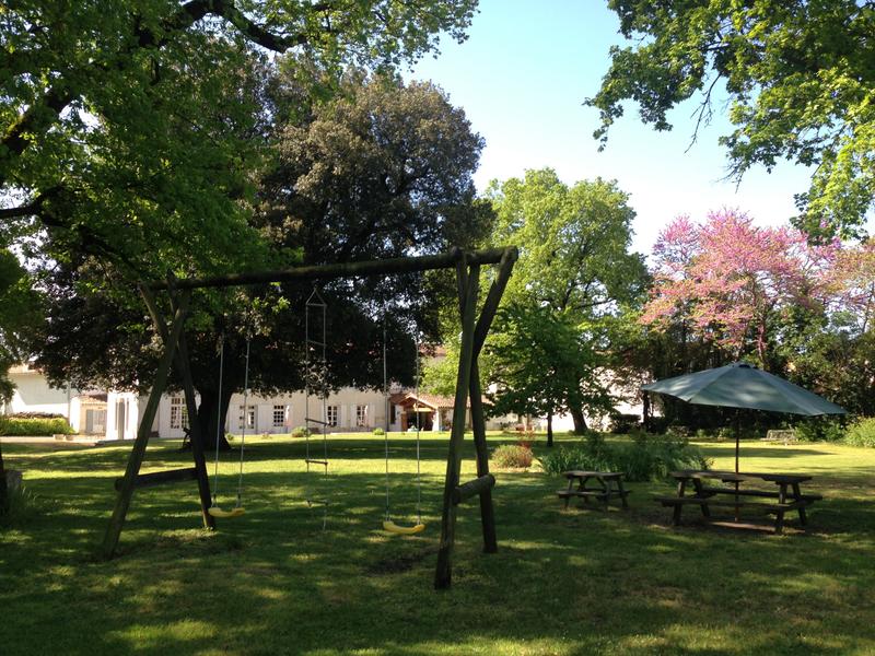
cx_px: 438
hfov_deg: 55.4
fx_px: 834
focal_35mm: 33
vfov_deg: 42.9
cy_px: 328
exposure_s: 1/404
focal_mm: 4.12
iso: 50
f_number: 2.4
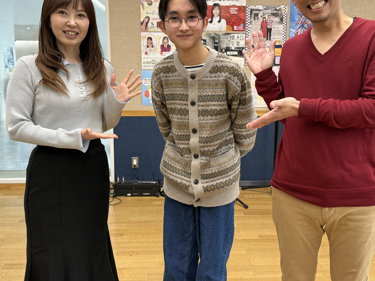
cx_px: 200
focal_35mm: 34
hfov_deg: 53.9
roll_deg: +0.7
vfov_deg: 41.7
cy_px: 125
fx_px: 368
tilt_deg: -7.9
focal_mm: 6.76
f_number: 1.78
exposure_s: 1/80
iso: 200
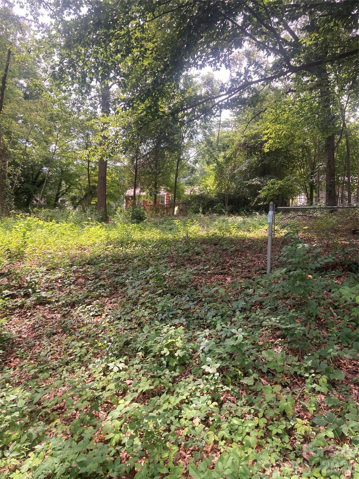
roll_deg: -4.1
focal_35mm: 28
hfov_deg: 49.7
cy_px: 240
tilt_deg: +0.3
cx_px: 180
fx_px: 387
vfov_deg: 63.4
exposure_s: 1/126
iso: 20
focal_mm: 3.99
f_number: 1.8
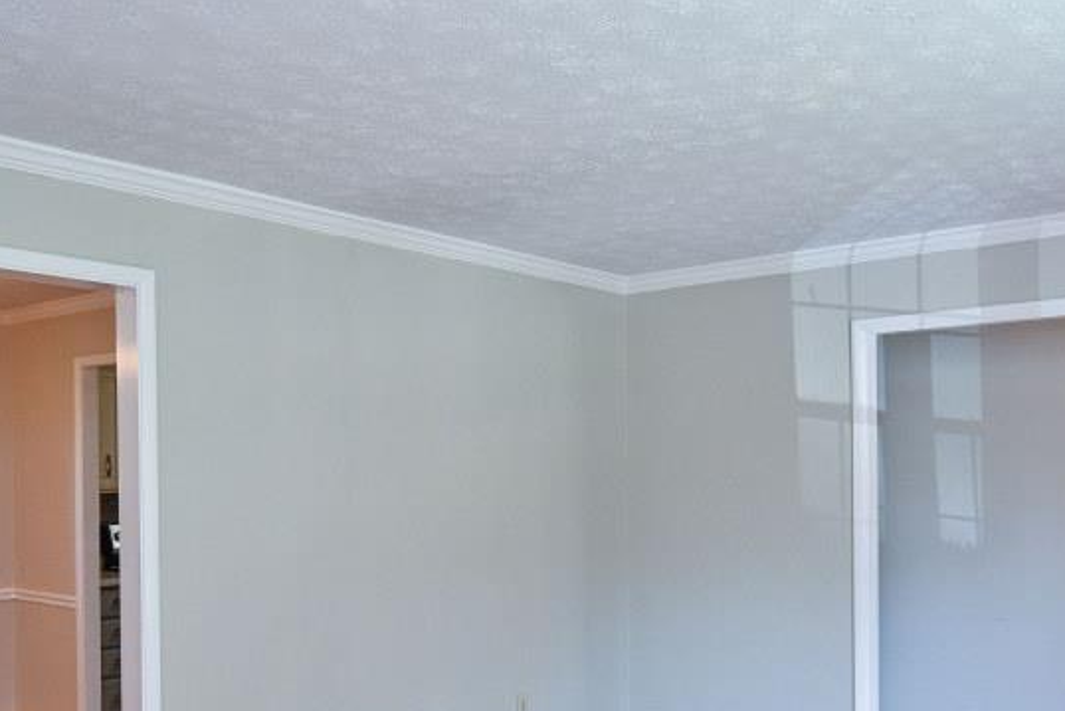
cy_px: 481
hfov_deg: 49.5
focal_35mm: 39
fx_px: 1154
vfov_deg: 33.9
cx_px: 515
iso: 320
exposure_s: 1/60
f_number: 4
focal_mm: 14
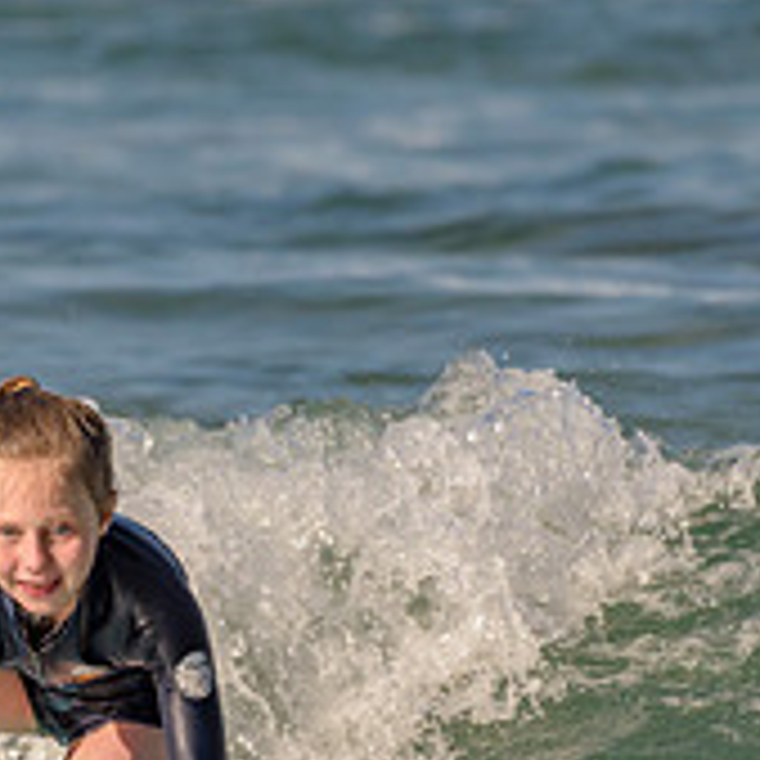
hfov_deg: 1.0
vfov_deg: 1.0
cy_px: 646
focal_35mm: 1790
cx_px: -3
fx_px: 44463
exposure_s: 1/2000
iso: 110
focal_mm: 500
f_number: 5.6
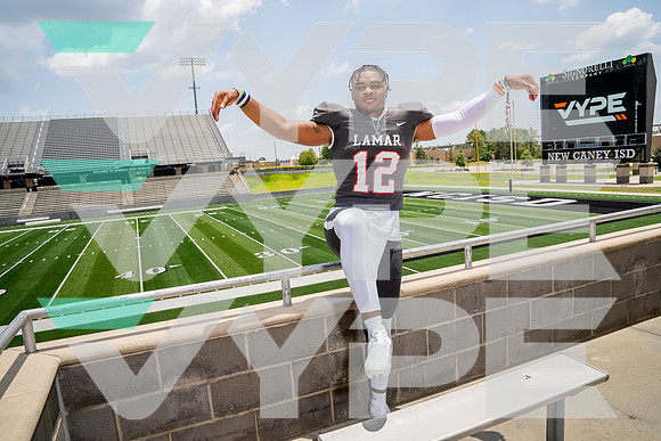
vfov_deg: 53.2
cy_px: 220
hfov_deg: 73.7
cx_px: 330
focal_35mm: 24
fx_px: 441
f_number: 7.1
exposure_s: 1/250
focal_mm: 24
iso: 100
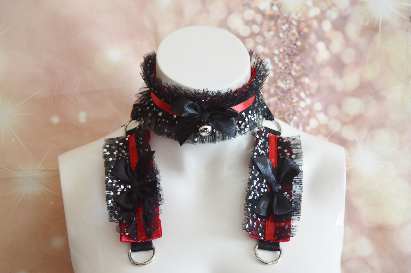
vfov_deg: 25.7
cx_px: 206
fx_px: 599
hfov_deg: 37.9
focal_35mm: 52
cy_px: 136
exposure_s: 1/100
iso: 400
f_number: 5
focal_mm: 35
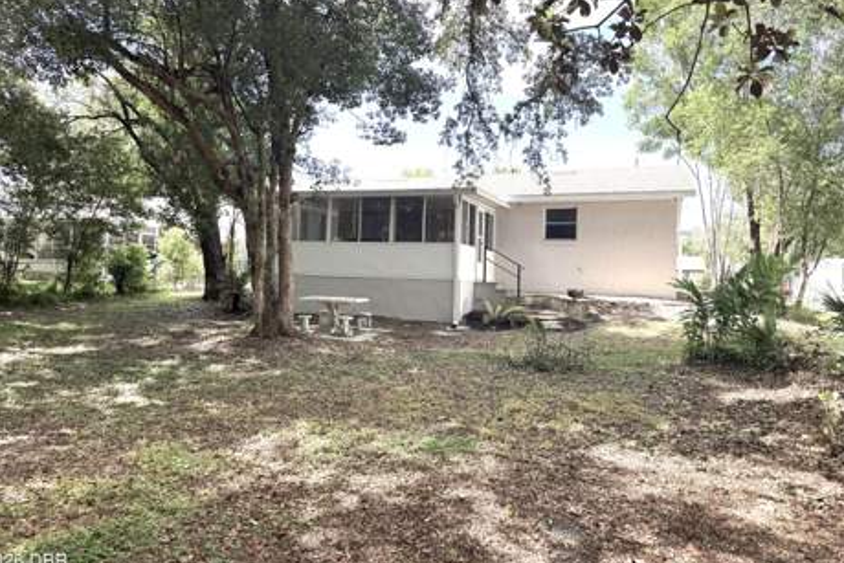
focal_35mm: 26
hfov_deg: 69.4
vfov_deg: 49.5
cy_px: 259
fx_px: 610
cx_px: 407
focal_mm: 6.76
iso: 80
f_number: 1.78
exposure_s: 1/888
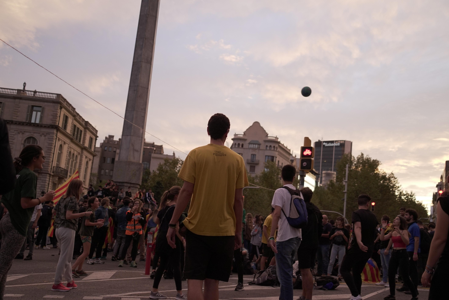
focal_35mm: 38
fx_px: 474
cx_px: 224
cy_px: 150
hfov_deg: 50.7
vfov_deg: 35.1
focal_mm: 38
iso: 1000
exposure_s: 1/200
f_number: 4.5
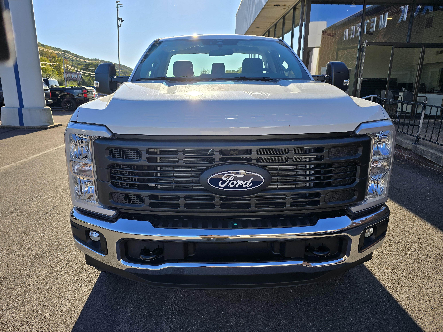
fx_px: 294
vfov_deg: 58.9
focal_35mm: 23
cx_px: 222
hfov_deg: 73.9
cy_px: 166
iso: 12
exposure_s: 1/640
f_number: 1.7
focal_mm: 6.3
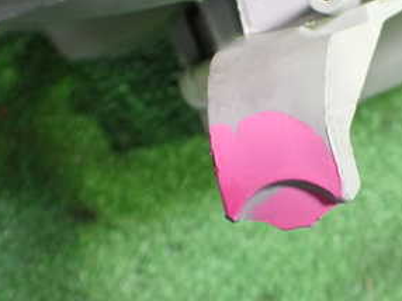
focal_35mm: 63
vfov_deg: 23.2
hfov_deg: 30.3
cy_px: 111
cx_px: 294
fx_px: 731
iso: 800
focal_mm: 5.4
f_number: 2.3
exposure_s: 1/50
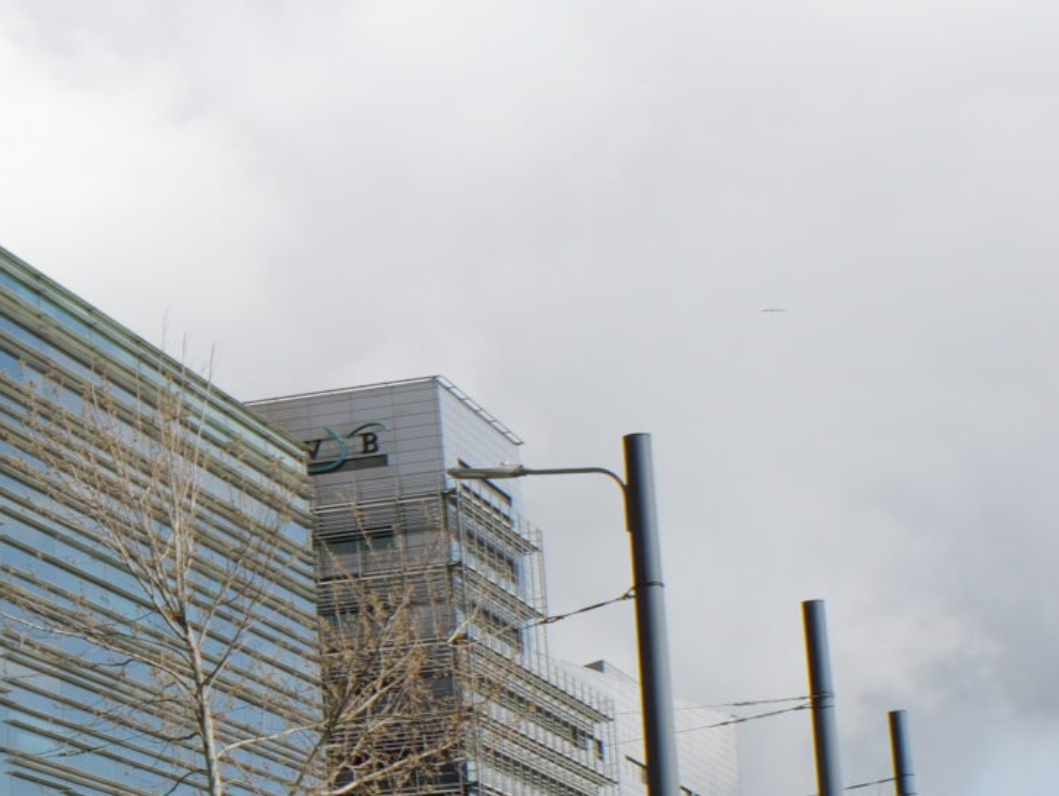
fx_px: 3674
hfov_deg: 14.7
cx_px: -749
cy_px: 555
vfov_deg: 12.3
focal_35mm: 120
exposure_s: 1/640
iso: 100
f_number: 5
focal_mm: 17
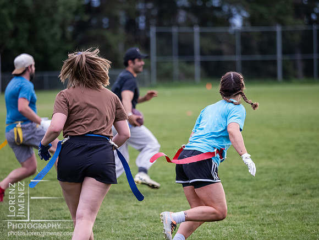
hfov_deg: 6.6
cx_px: 160
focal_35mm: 300
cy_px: 120
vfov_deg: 5.0
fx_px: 2765
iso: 3200
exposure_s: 1/1250
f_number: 2.8
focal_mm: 150
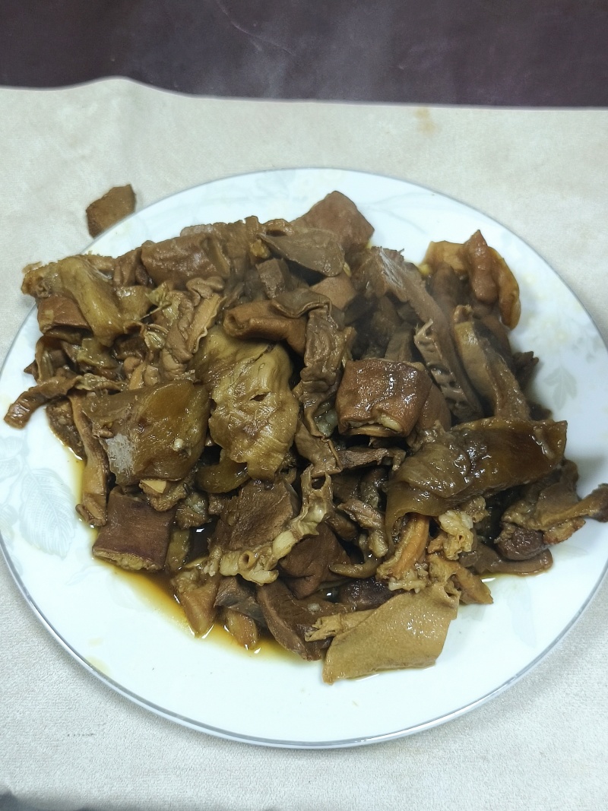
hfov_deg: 29.7
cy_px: 406
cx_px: 304
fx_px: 1148
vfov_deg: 38.9
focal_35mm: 49
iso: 460
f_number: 16
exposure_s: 1/100
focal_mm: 5.5
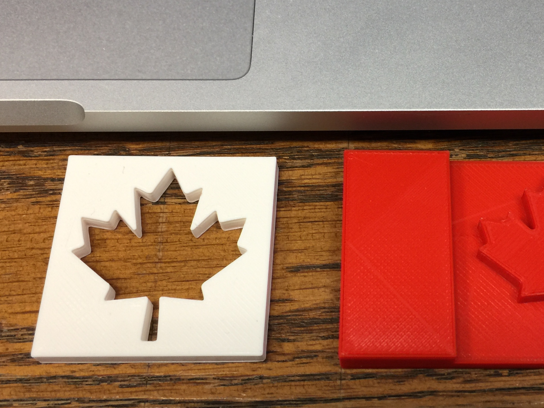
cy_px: 213
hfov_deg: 38.0
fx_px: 770
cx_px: 405
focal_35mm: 49
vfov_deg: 29.7
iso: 40
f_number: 2.2
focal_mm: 4.15
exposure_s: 1/15
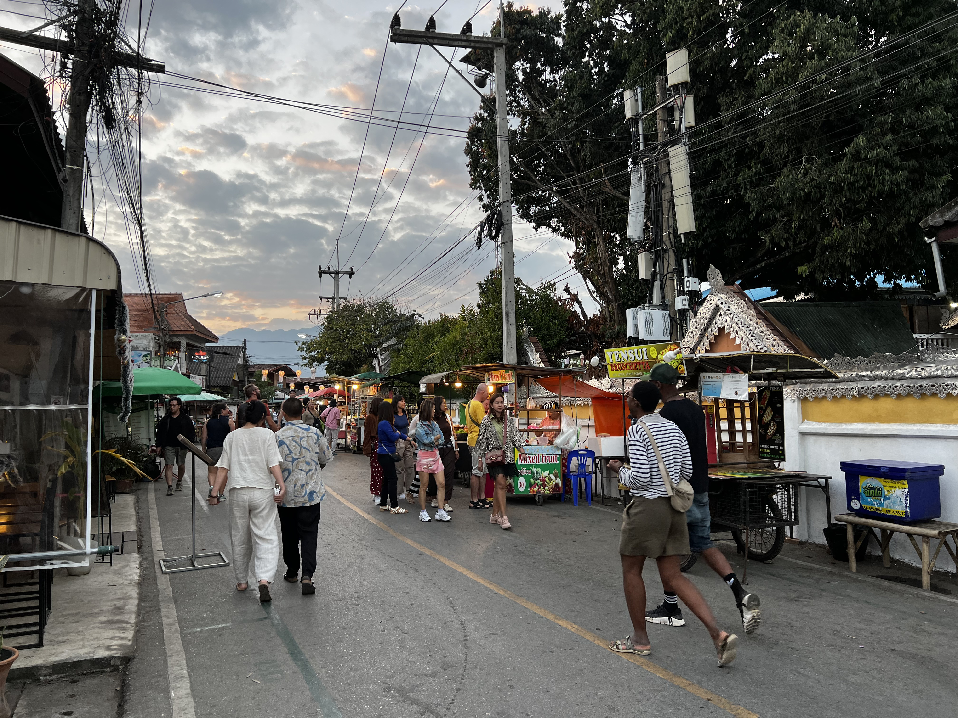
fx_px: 720
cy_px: 359
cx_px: 479
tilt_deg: +5.2
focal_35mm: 26
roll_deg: +2.3
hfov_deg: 67.3
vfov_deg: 53.1
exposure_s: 1/100
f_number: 1.5
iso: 40
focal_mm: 5.7
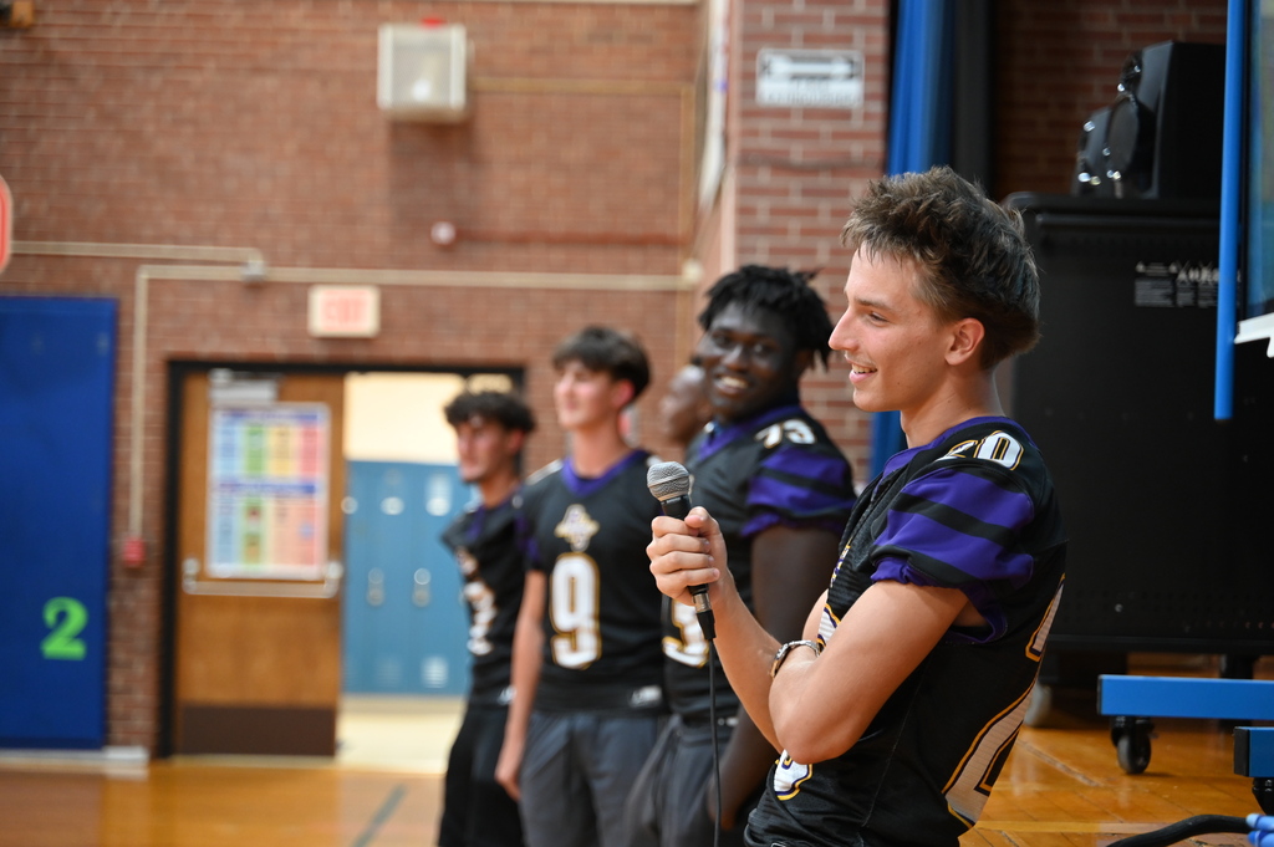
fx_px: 2652
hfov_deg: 27.0
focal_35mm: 75
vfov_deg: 18.2
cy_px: 424
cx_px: 637
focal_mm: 75
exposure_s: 1/125
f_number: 2.8
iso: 2200
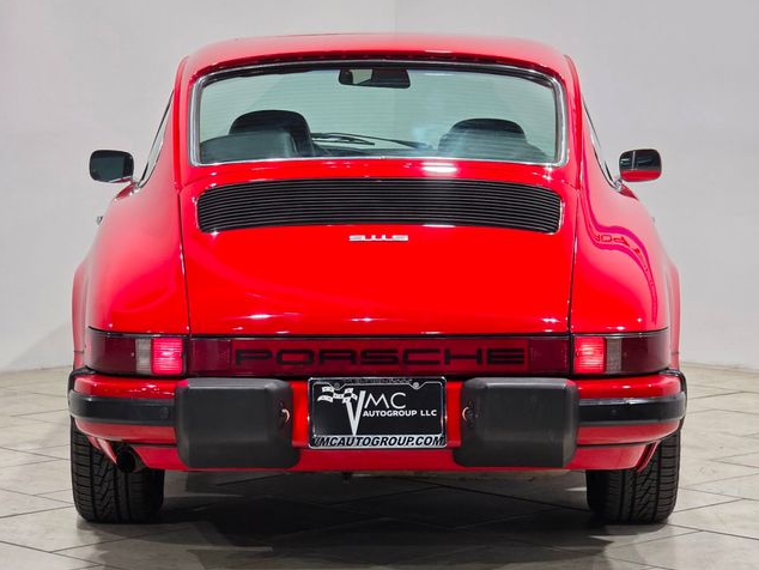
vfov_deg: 12.8
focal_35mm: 116
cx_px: 380
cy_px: 284
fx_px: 2544
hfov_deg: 17.0
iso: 400
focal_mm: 18.6
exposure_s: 1/120
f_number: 3.4
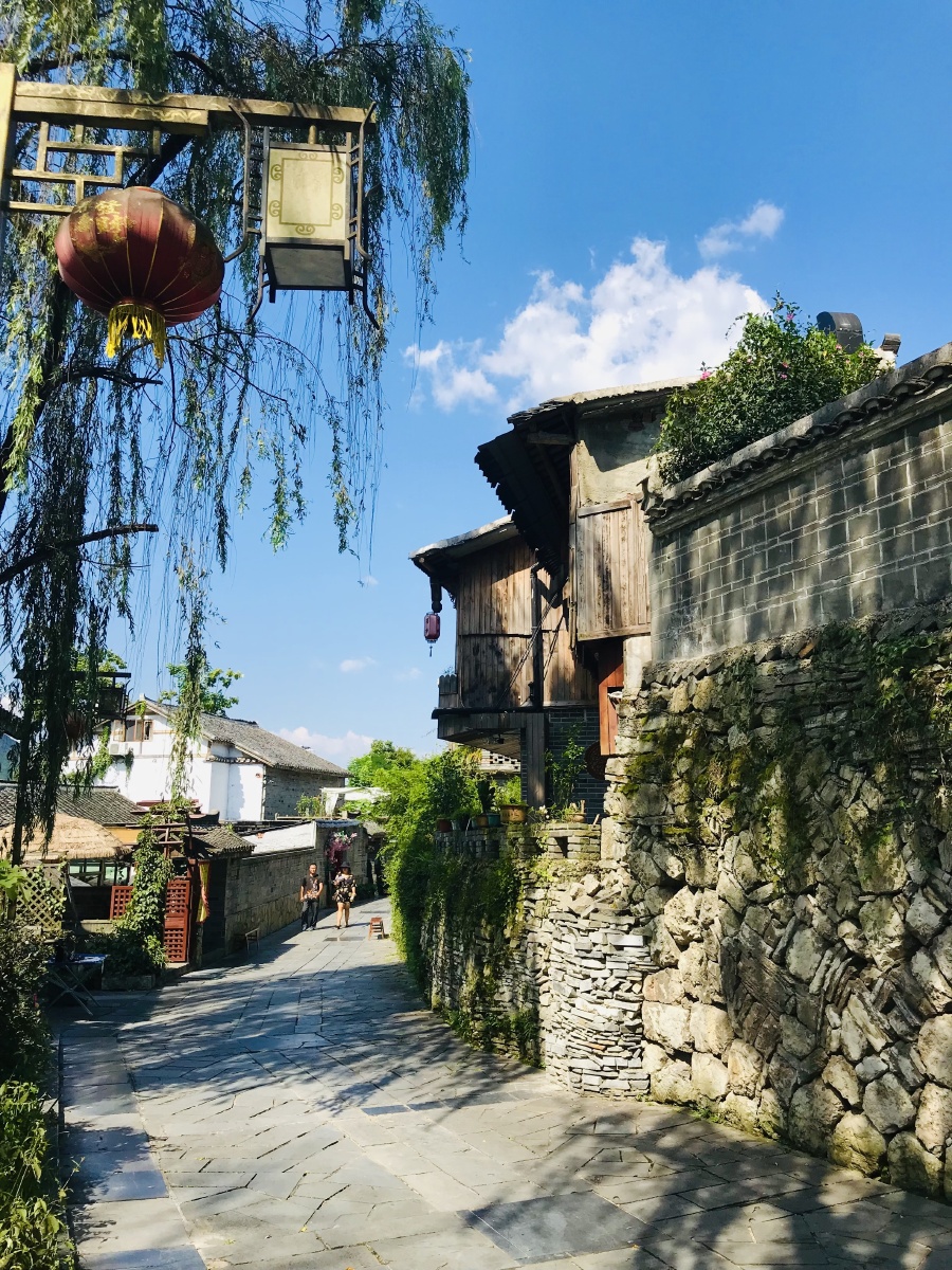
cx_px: 476
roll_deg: +0.2
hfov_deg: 49.7
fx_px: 1027
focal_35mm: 28
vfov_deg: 63.4
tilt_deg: +12.0
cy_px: 635
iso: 20
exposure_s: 1/1570
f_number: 1.8
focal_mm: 3.99
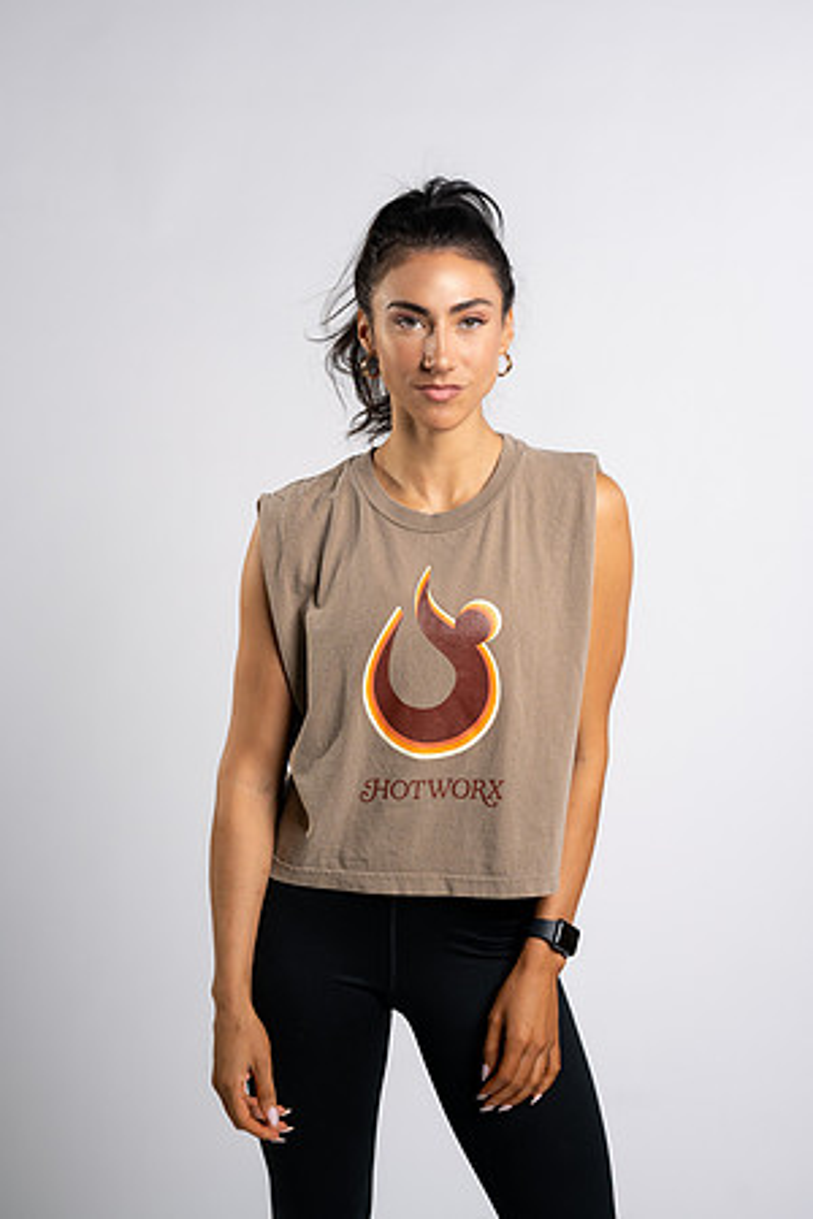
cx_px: 406
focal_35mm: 85
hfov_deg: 16.1
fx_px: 2879
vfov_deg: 23.9
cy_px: 610
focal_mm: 85
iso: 200
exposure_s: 1/160
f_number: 4
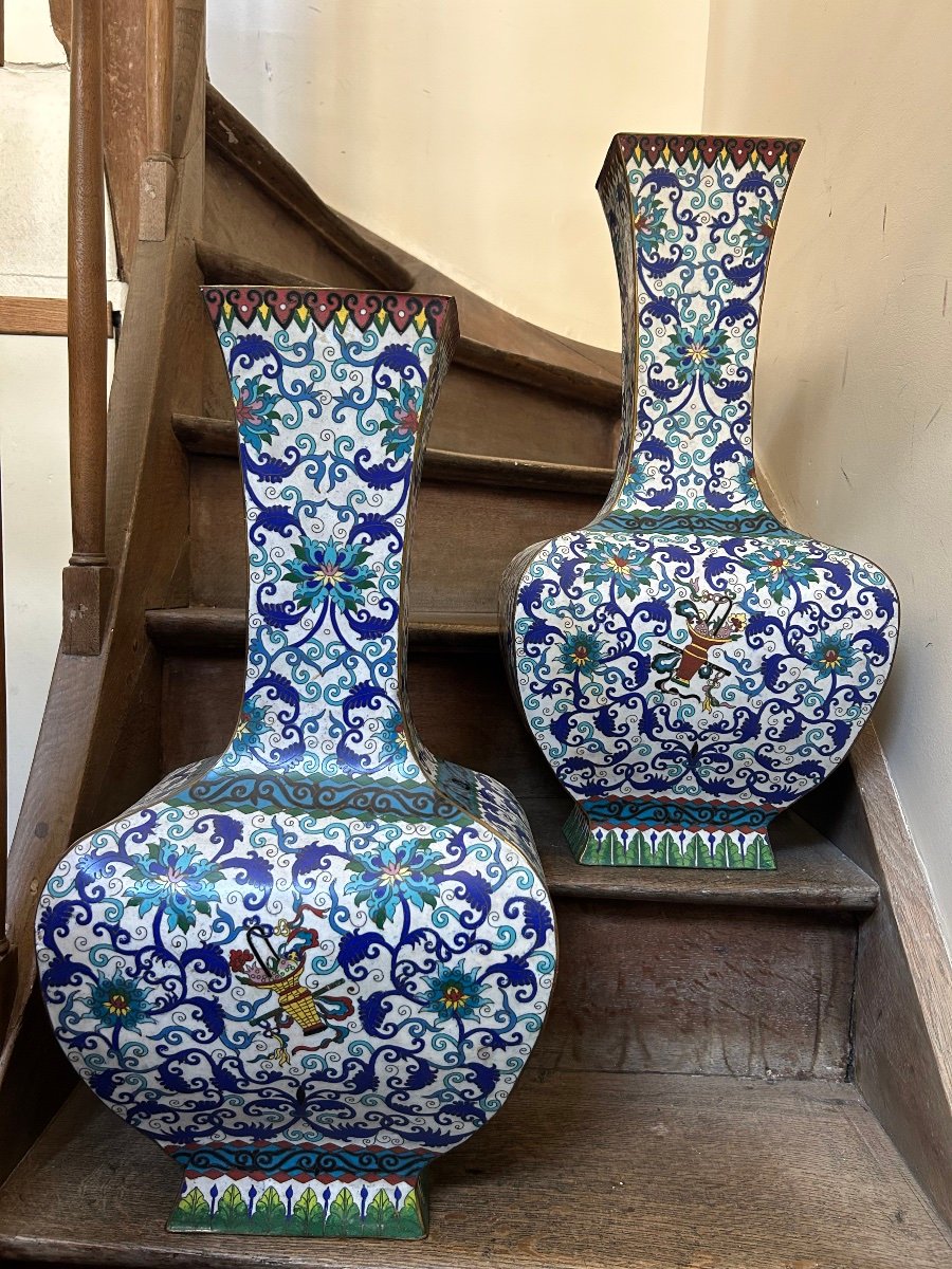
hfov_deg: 53.1
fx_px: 953
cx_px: 476
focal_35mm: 26
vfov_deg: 67.3
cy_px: 634
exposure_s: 1/50
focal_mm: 5.7
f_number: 1.5
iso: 200
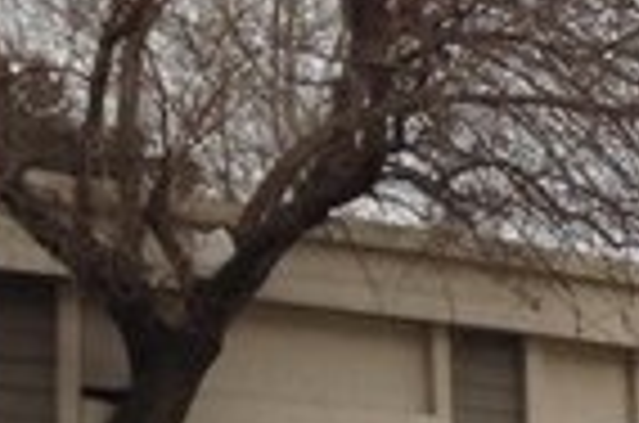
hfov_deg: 11.2
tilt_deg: -3.3
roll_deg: +0.1
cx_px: 1418
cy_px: 835
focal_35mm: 160
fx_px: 2834
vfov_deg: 8.1
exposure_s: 1/315
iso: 50
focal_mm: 4.12
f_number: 2.4
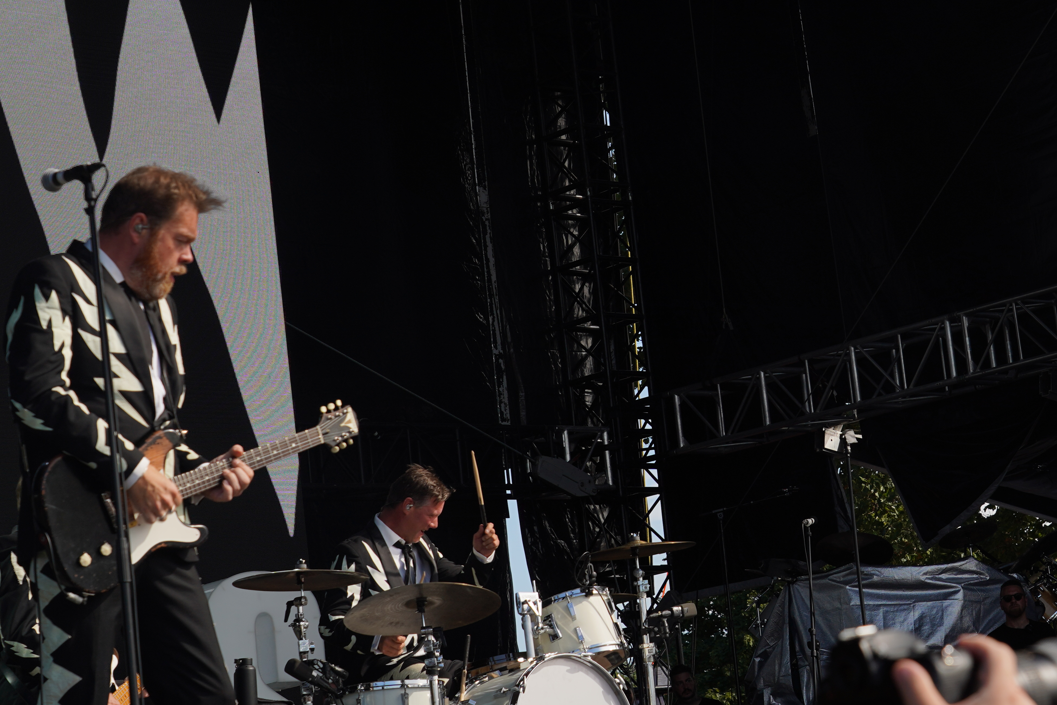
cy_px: 230
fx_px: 2936
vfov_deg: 13.7
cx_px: 716
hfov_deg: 20.3
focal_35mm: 100
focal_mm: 65
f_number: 8
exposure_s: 1/320
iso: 100
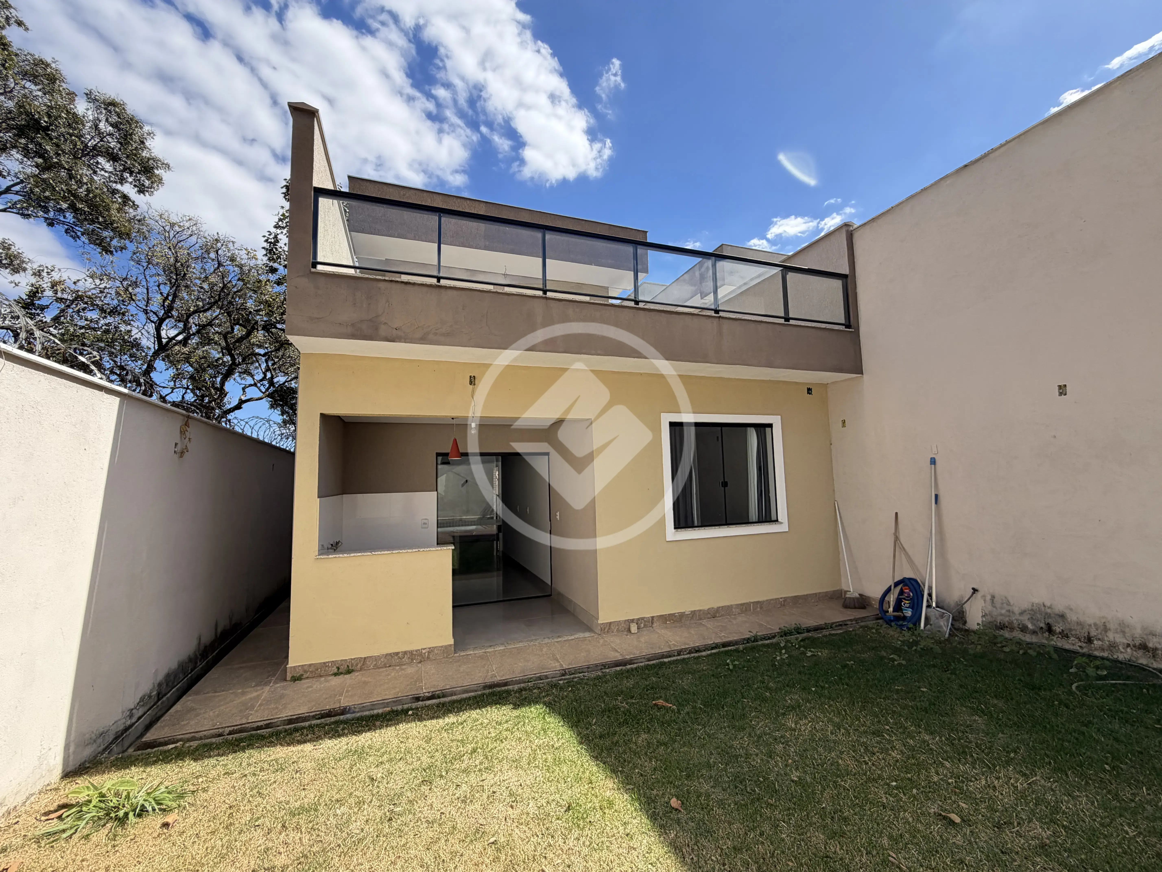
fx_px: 470
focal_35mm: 14
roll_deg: +2.7
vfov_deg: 85.7
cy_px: 436
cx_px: 581
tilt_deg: +6.7
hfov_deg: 102.1
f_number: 2.2
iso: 40
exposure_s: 1/686
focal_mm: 2.22
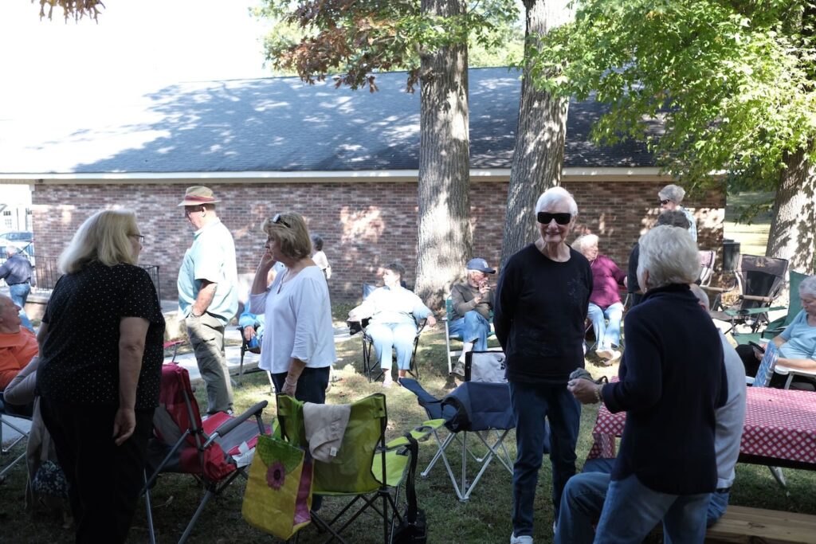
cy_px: 272
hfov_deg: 54.4
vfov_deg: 37.9
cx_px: 408
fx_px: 793
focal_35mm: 35
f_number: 2.8
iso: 160
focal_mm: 23
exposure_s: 1/200
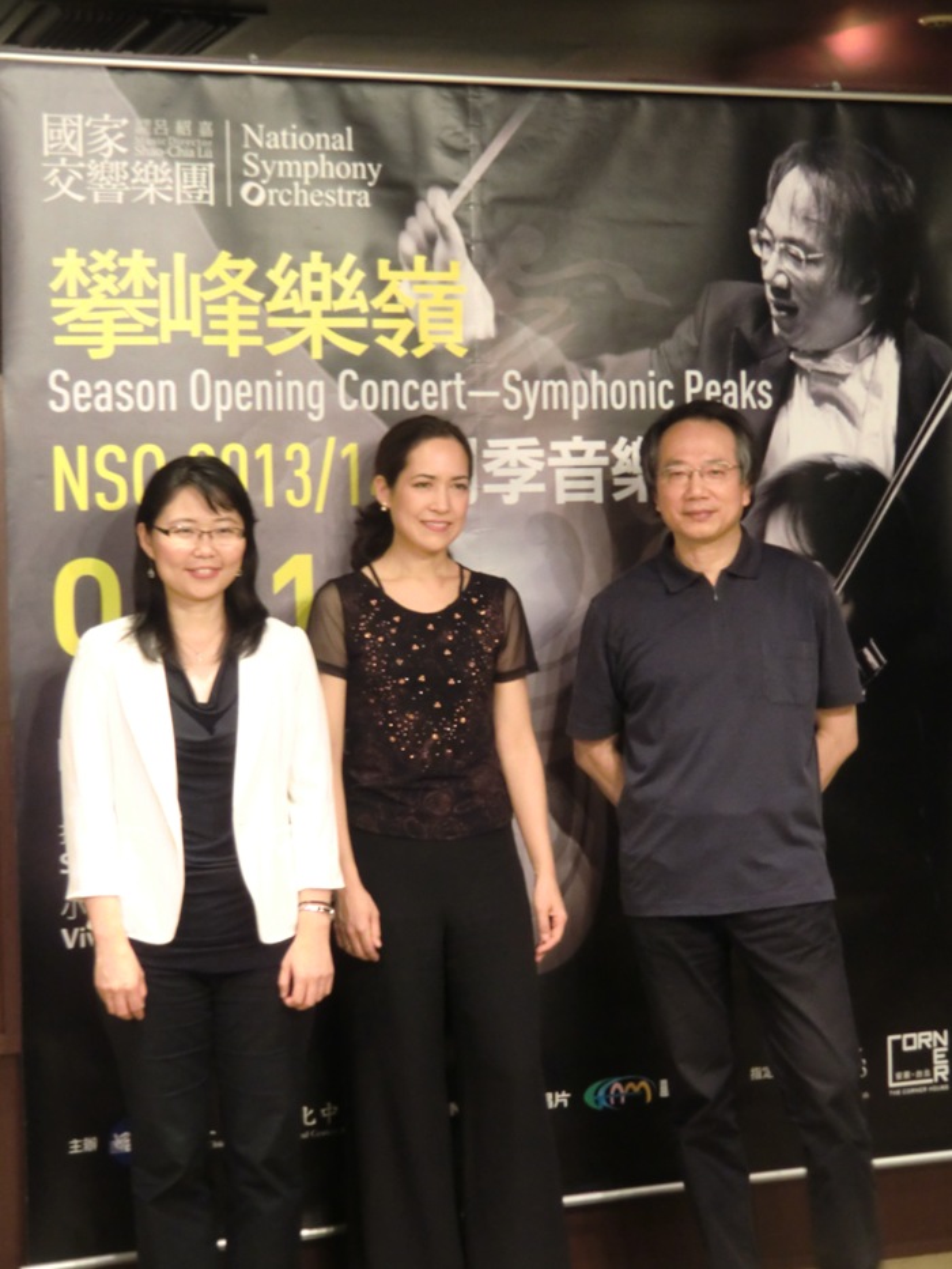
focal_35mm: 65
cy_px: 634
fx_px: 2383
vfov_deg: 29.8
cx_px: 476
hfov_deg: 22.6
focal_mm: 11.6
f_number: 4.4
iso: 400
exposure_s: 1/8
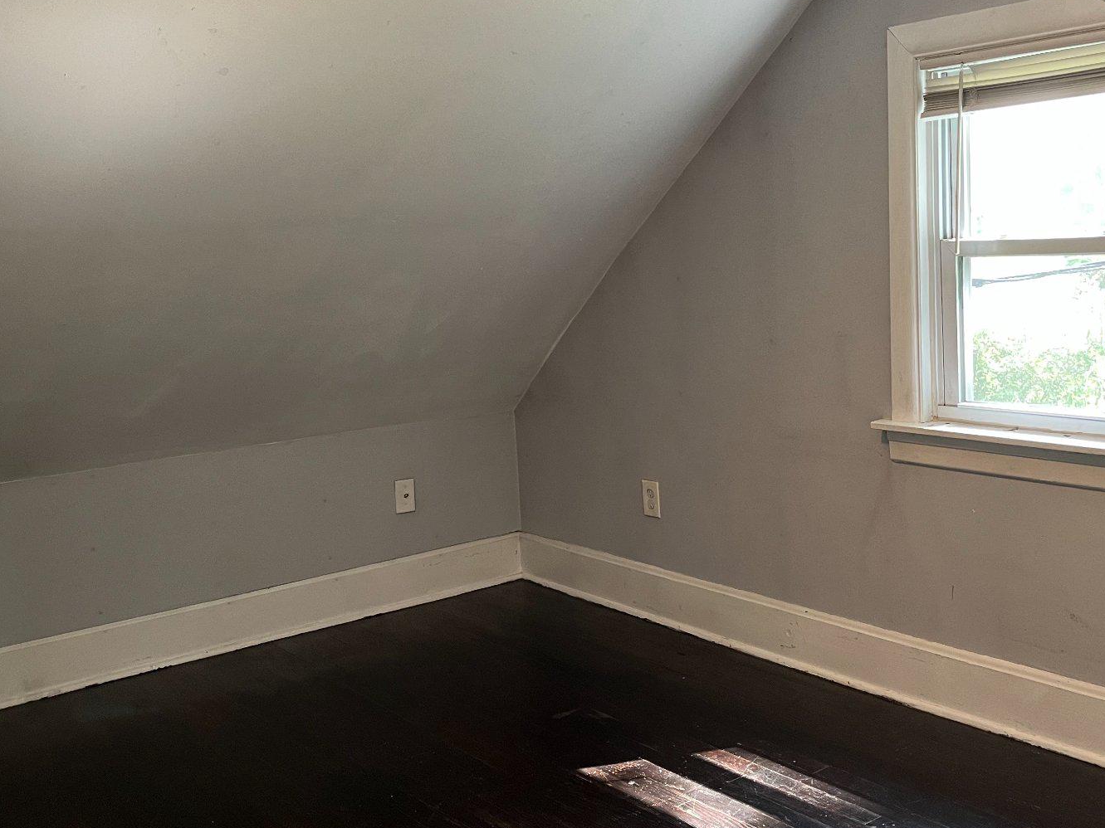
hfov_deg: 46.8
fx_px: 1277
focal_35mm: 40
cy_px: 416
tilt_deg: -8.1
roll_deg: +3.3
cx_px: 570
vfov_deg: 36.0
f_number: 1.6
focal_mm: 5.1
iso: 160
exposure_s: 1/60
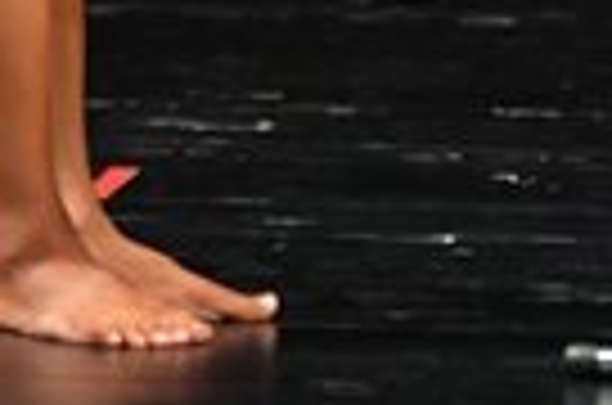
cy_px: -657
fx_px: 26153
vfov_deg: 0.9
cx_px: 988
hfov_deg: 1.3
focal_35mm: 1542
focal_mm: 180
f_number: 5.6
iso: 3200
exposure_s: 1/400
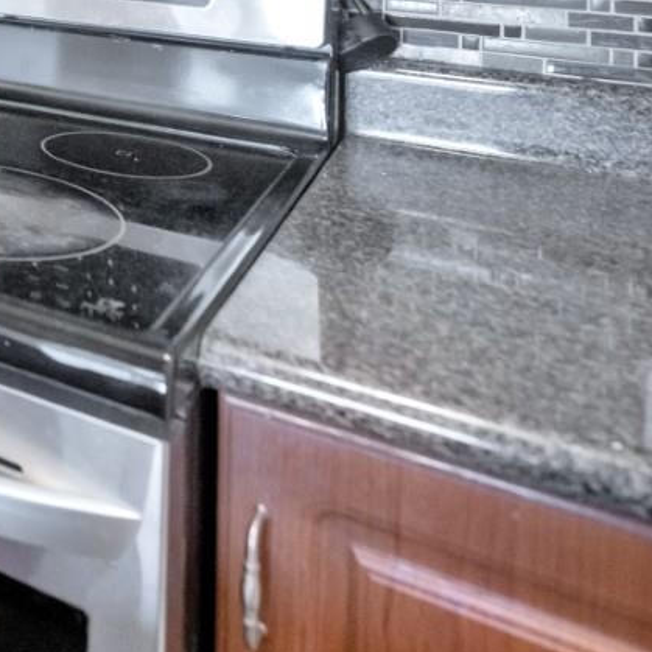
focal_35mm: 46
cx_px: -377
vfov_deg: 30.2
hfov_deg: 25.4
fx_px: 980
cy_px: -170
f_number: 2.8
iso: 1600
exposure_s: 1/160
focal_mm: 14
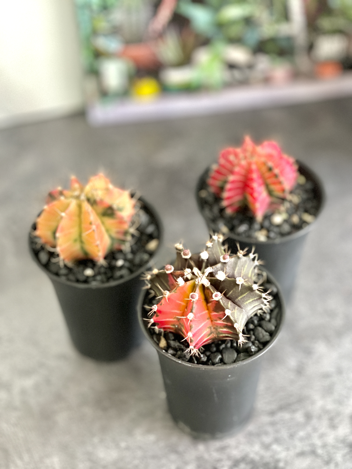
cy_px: 234
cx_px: 176
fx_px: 868
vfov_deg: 30.3
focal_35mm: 64
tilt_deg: -46.6
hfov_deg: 22.9
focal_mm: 7.5
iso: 320
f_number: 2.2
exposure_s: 1/40
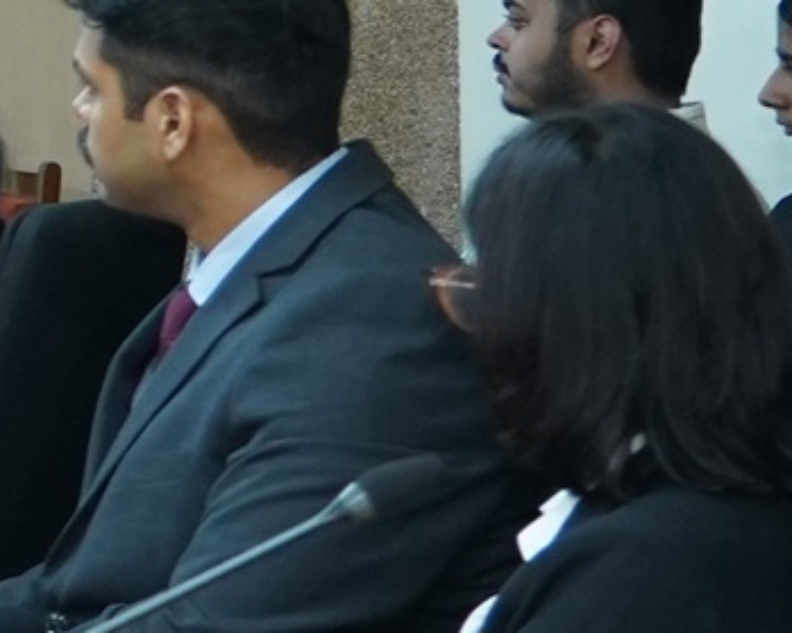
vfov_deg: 6.6
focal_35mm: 234
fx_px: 5483
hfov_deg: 6.6
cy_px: -145
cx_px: -2317
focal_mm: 29
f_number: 4.5
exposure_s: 1/125
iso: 2000
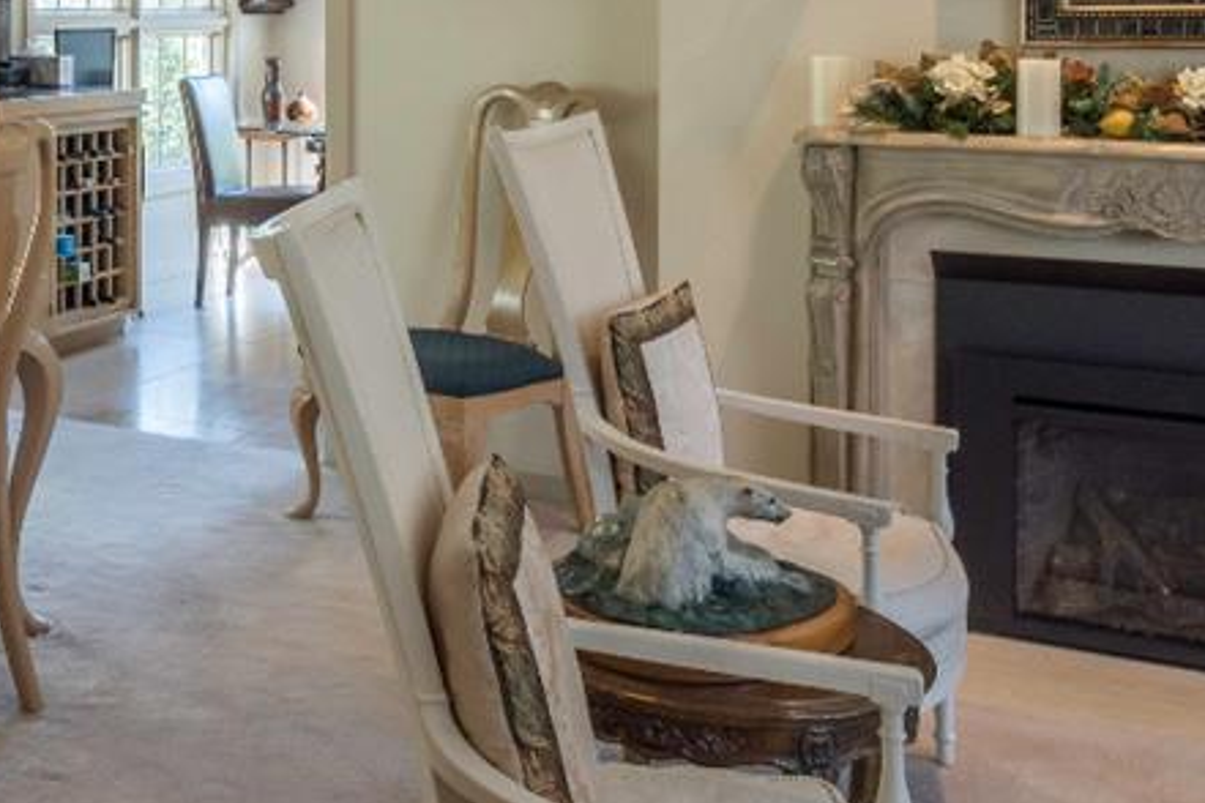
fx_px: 1707
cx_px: 0
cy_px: 5
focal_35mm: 51
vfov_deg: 25.2
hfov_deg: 35.2
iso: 100
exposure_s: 1/8
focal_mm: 15
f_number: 13
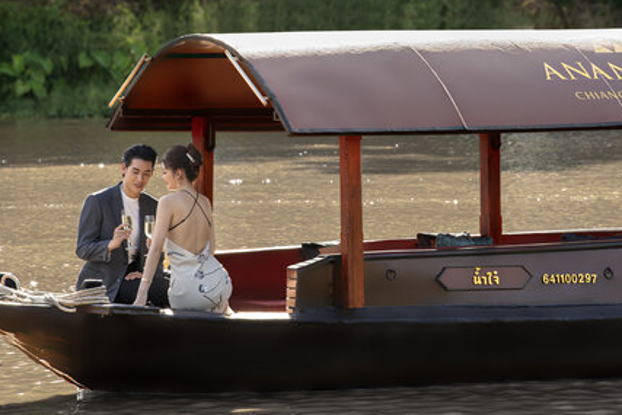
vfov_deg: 4.6
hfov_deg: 6.9
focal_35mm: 300
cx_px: 325
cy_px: 127
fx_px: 5185
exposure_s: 1/250
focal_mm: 200
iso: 1000
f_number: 11
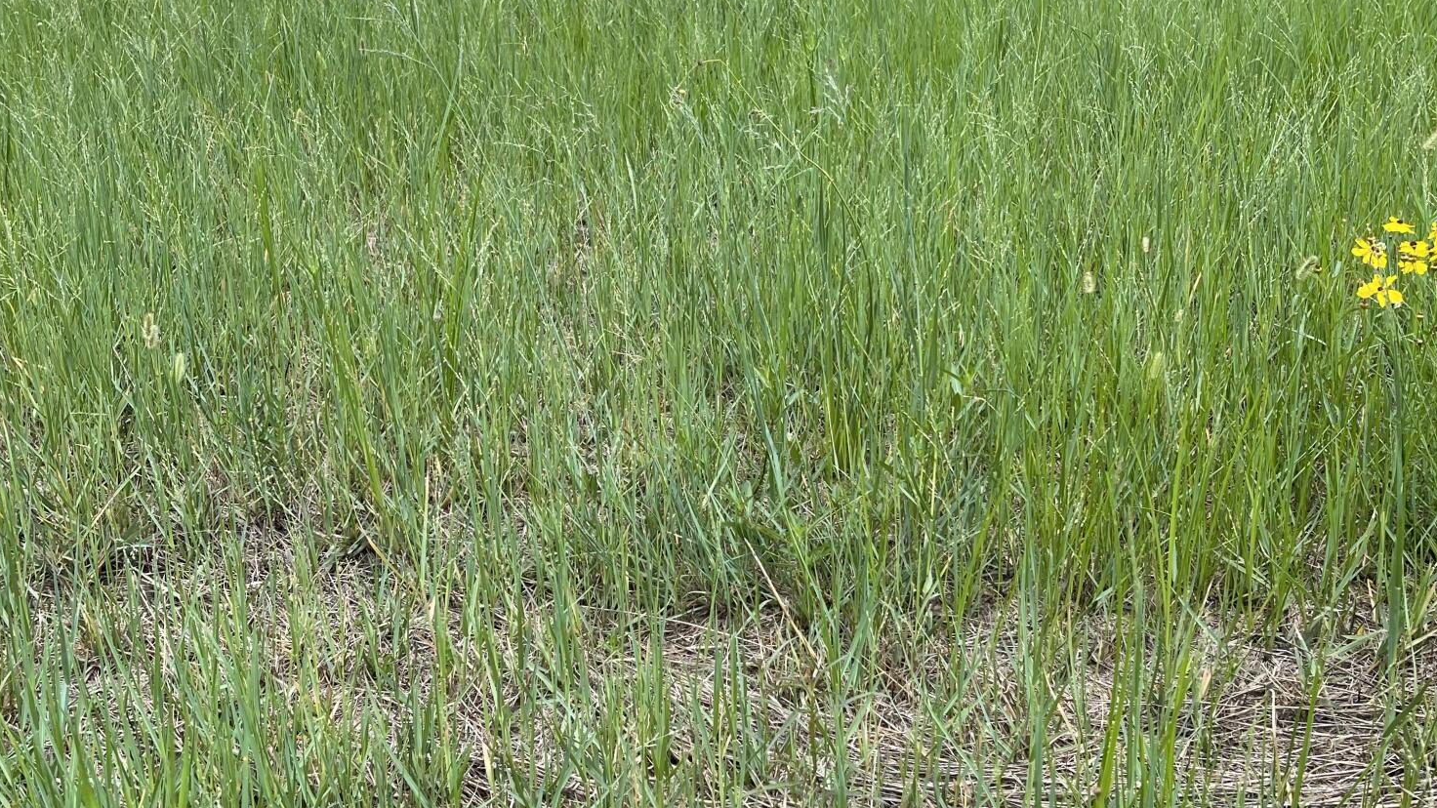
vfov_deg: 31.9
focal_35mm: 37
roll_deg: +2.6
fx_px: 1410
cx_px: 712
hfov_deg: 54.0
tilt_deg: -19.4
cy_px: 333
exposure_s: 1/969
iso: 32
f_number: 1.6
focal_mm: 5.1
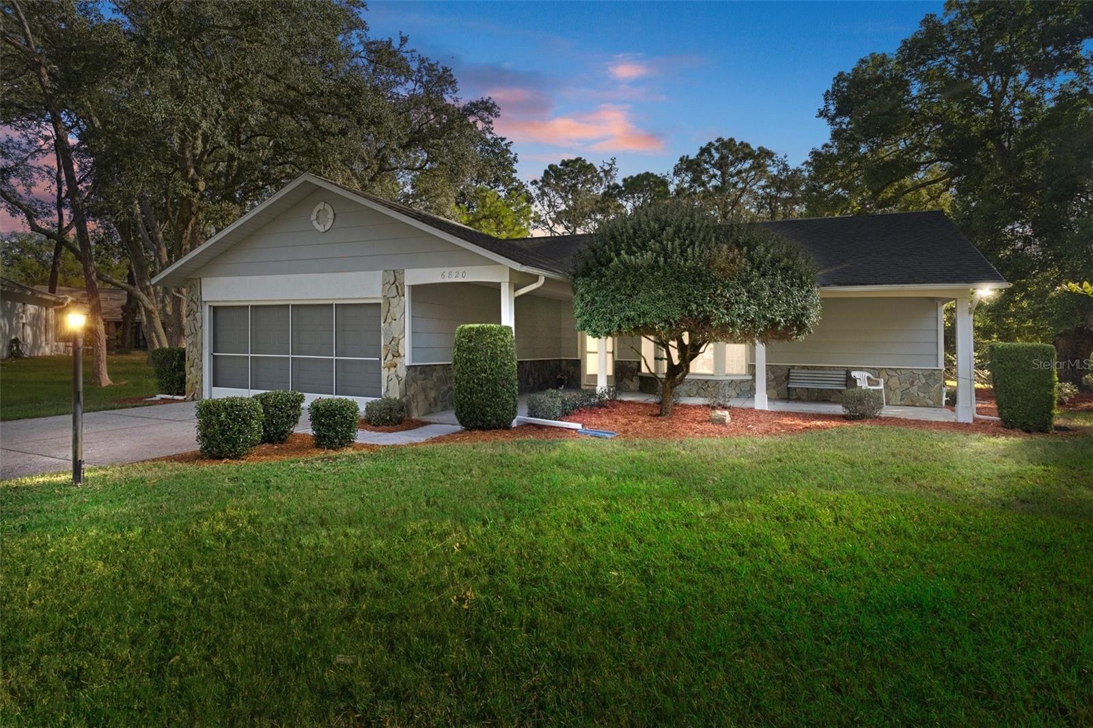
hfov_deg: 90.0
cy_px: 364
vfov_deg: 67.4
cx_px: 546
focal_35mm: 18
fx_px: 546
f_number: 8
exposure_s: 1/50
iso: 640
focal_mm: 12
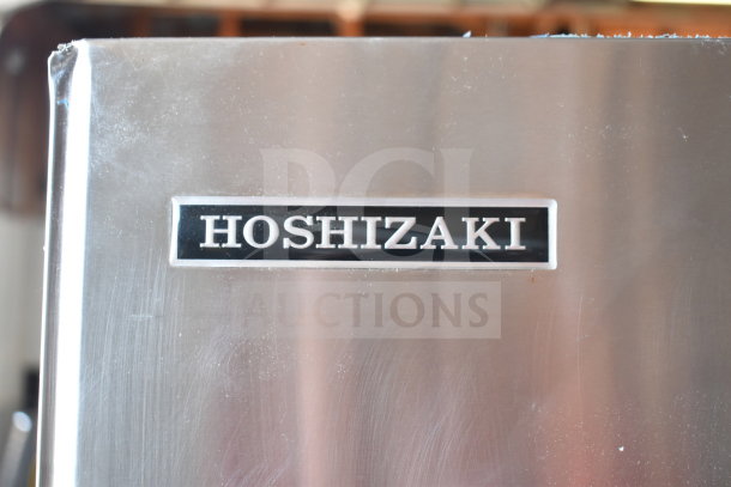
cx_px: 366
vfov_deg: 28.1
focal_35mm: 48
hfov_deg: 41.1
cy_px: 244
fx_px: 975
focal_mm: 32
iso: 800
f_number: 4.5
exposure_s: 1/50
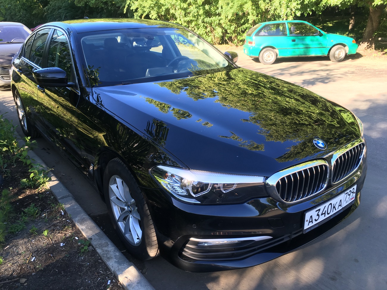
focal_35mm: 29
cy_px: 145
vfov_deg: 48.2
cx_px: 194
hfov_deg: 61.7
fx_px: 324
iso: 25
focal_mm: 4.15
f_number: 2.2
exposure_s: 1/117
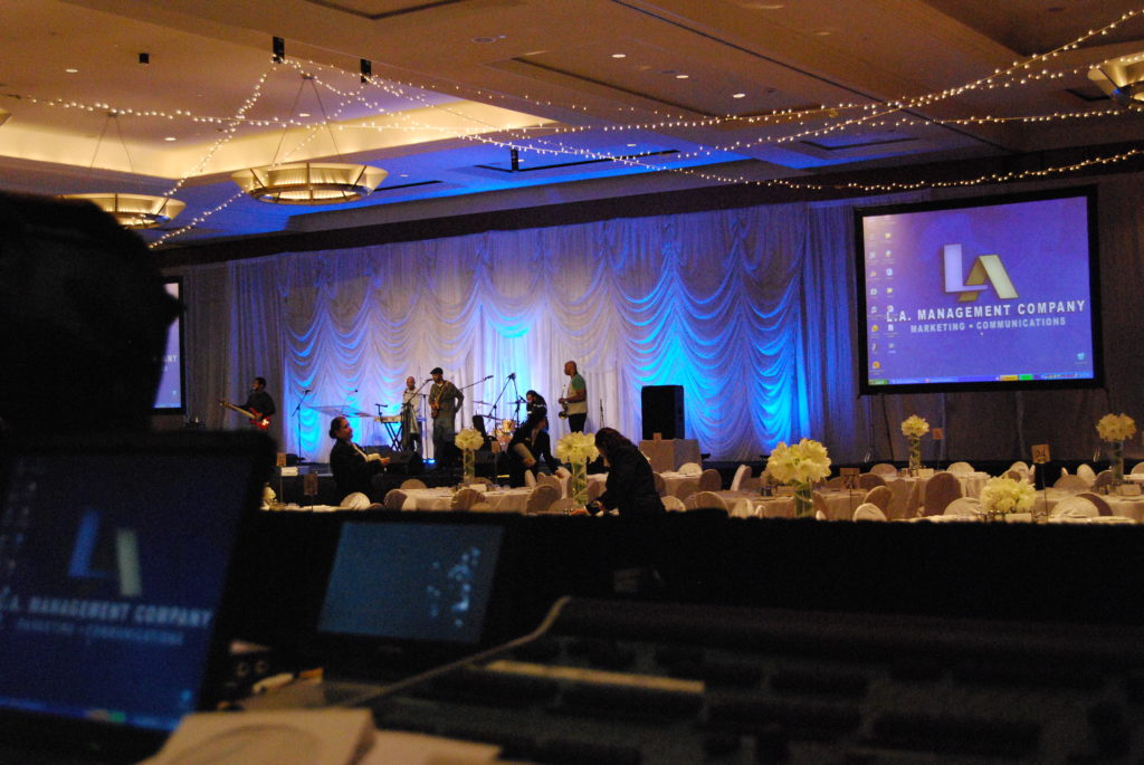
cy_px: 382
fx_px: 1527
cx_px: 572
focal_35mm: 48
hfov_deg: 41.1
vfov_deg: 28.1
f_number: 4.5
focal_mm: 32
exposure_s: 1/100
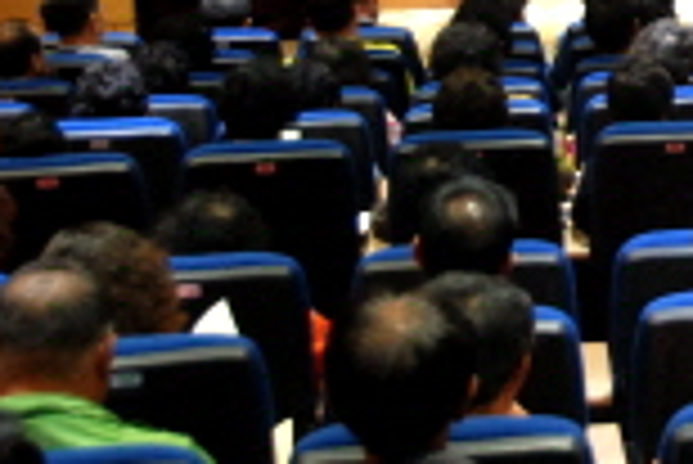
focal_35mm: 156
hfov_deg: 12.4
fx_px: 3006
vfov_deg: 8.7
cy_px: -99
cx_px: 1098
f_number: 4.2
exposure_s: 1/15
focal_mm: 32
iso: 800
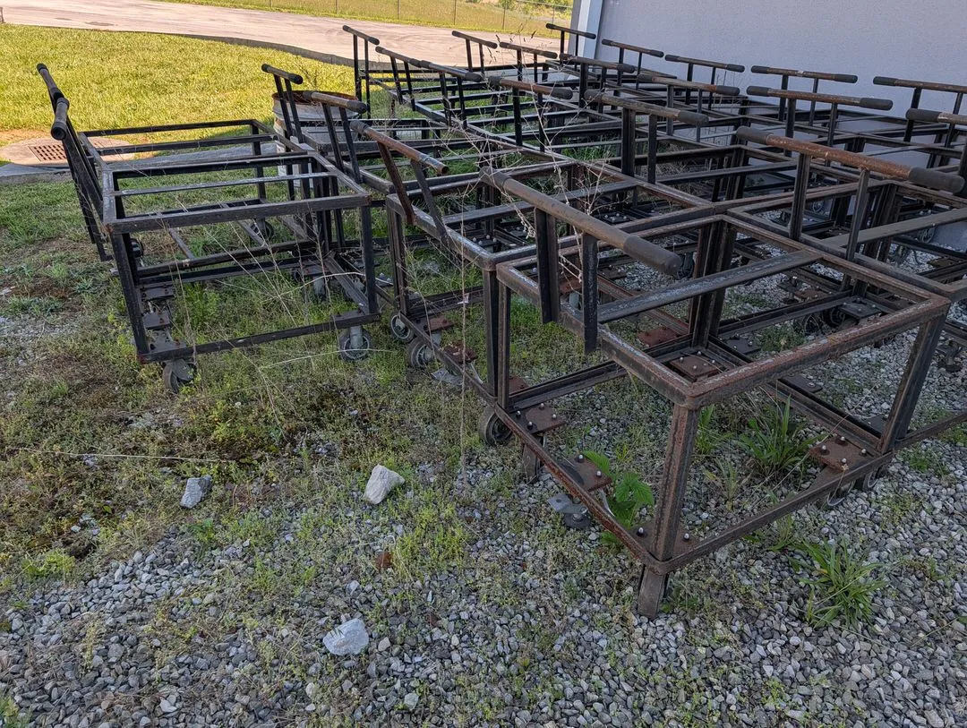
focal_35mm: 24
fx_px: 671
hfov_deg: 71.5
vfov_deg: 56.9
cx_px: 484
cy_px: 364
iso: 20
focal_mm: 6.9
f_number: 1.68
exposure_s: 1/472
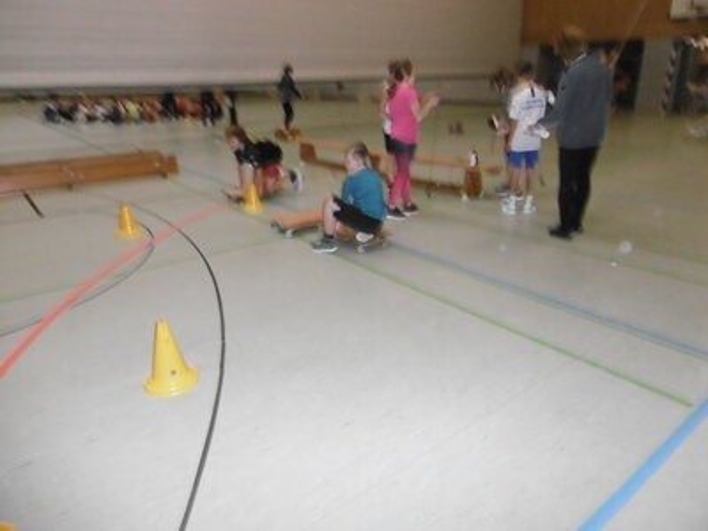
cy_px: 266
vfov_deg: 56.8
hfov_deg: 71.6
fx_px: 491
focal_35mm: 24
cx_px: 354
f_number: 3.1
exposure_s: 1/100
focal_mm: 4.3
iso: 800
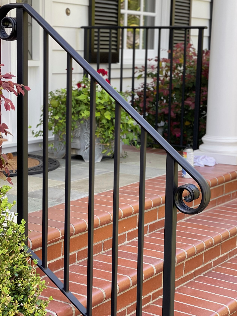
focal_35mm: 78
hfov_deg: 18.9
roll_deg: -1.1
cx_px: 105
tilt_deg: -8.6
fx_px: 712
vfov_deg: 25.0
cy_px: 158
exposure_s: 1/121
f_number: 2.2
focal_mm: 7.5
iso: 50
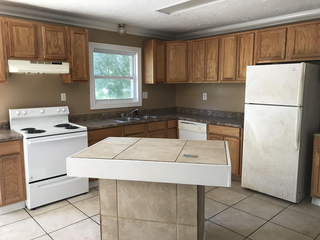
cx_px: 160
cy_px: 120
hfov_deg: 63.4
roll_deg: +0.3
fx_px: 259
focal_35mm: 28
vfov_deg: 49.7
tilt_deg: -6.7
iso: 25
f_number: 1.8
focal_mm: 3.99
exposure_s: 1/30
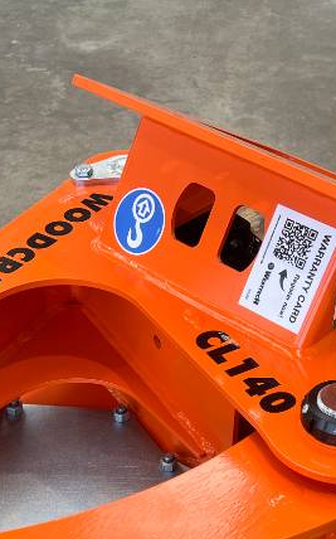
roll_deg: +0.8
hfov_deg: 19.7
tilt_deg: -44.8
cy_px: 441
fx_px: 968
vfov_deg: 30.2
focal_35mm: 66
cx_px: 148
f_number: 1.5
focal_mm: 5.7
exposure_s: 1/234
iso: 40
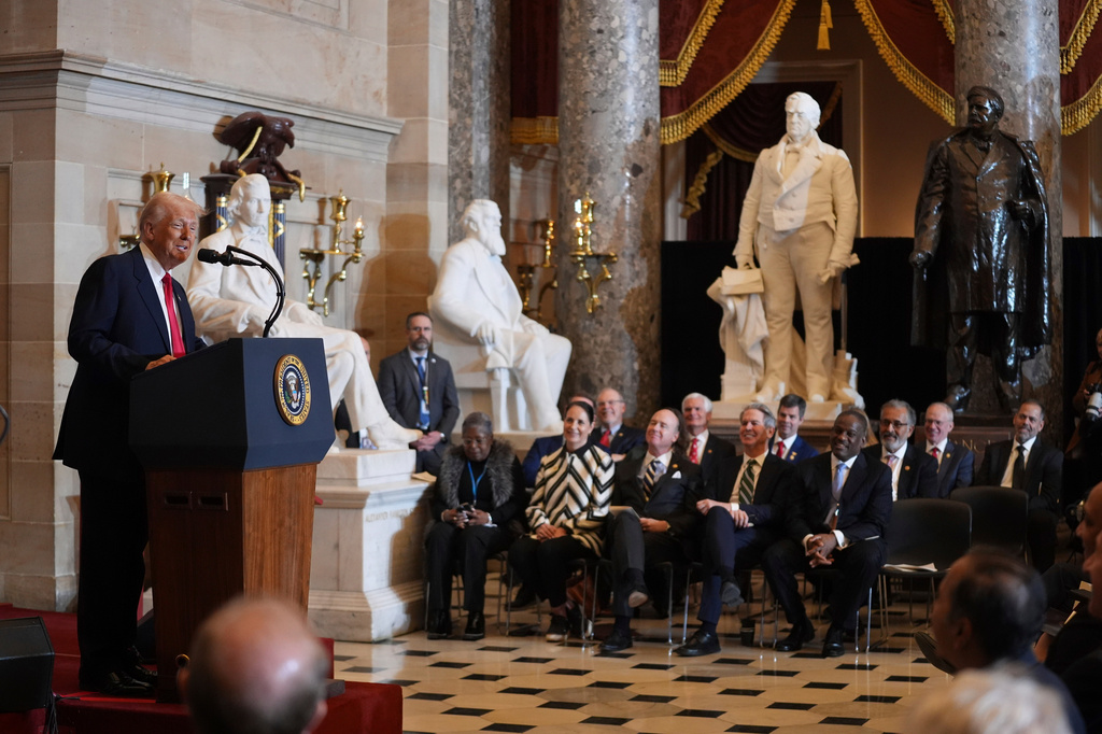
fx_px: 2142
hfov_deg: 28.9
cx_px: 551
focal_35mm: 70
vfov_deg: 19.4
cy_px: 367
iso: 3200
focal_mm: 70
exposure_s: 1/160
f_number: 2.8
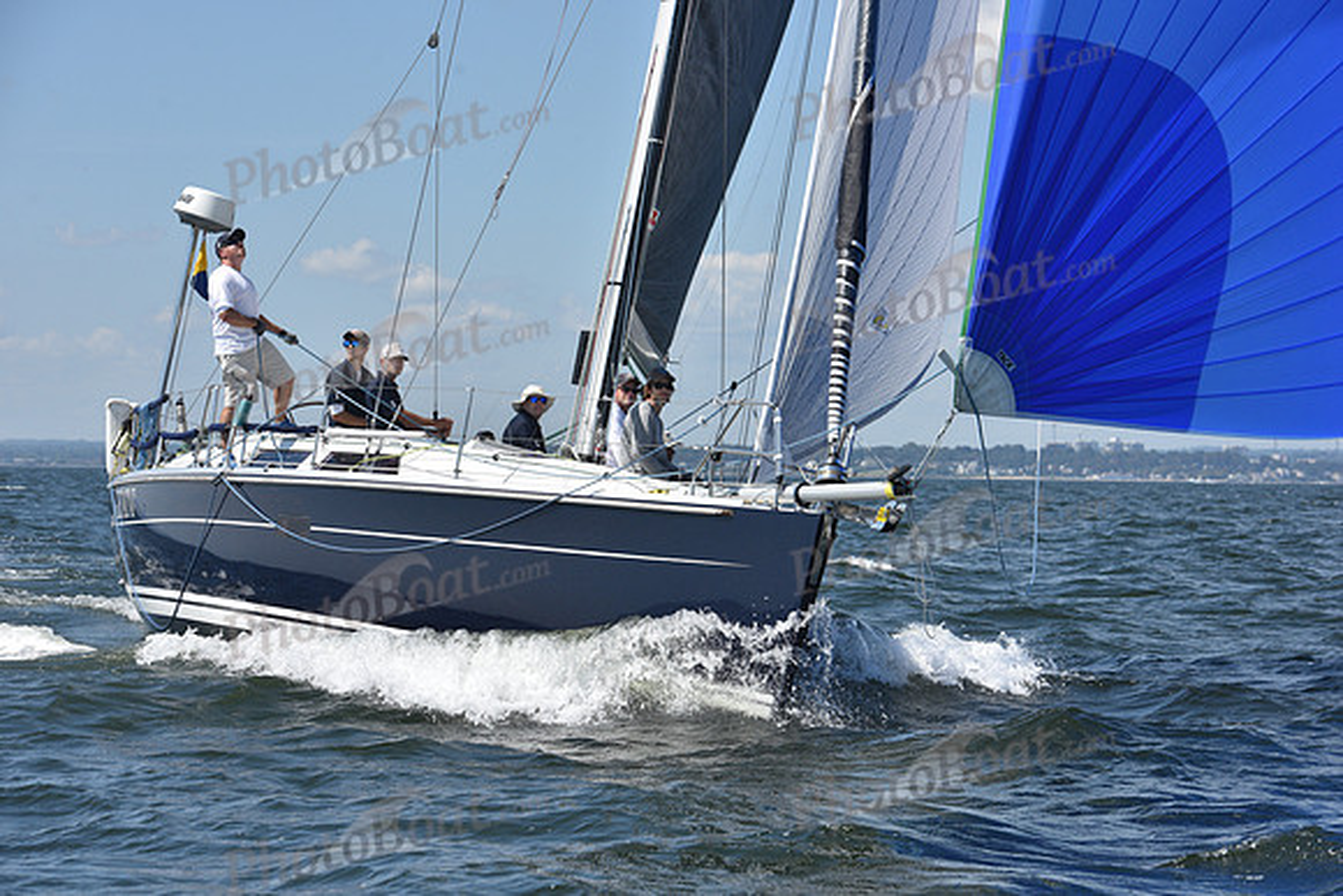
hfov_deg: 17.6
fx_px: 4328
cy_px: 448
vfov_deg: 11.8
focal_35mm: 116
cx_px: 672
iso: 320
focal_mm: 116
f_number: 9
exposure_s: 1/1250
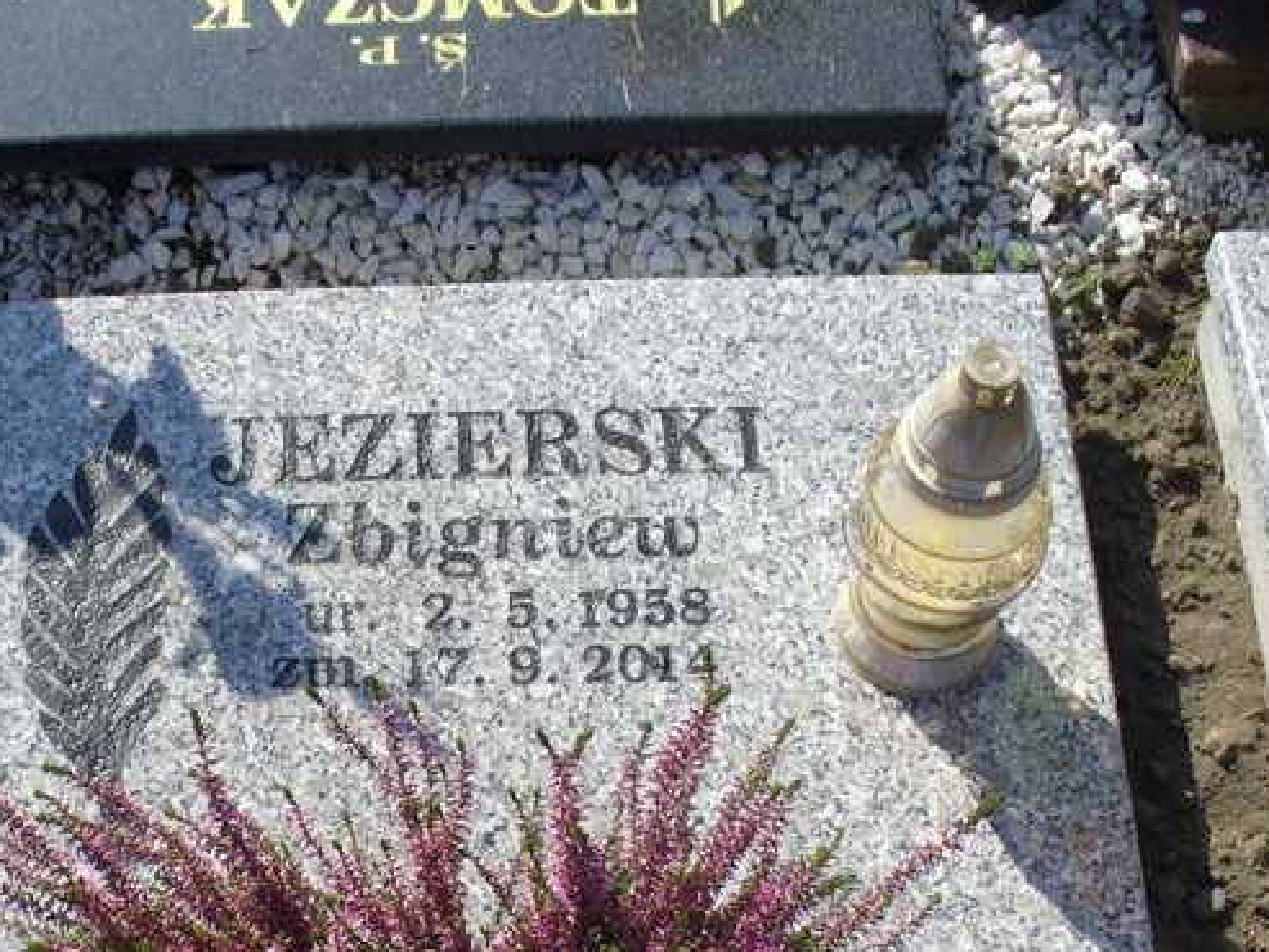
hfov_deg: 32.0
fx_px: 2200
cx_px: 440
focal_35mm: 60
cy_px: 759
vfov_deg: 24.1
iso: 80
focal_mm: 6.1
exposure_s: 1/320
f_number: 5.6
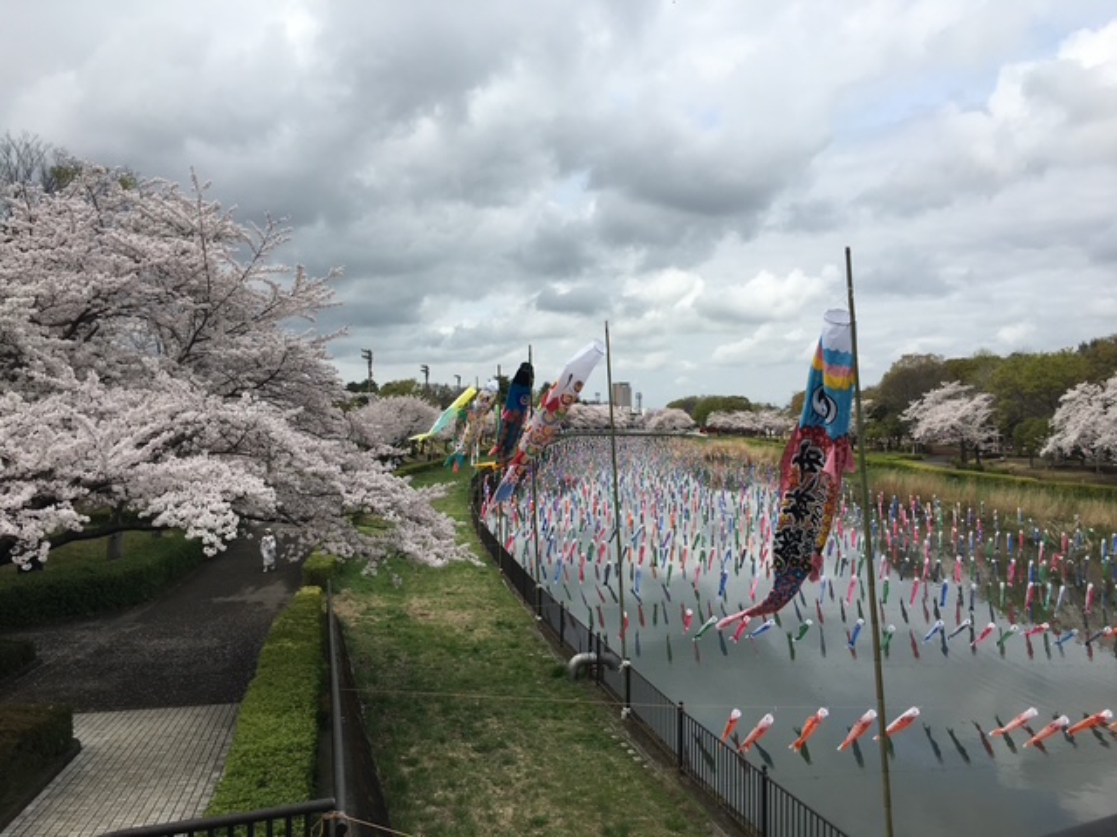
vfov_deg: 48.2
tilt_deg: +0.5
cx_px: 558
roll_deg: -0.5
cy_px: 418
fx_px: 936
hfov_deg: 61.7
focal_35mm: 29
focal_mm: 4.15
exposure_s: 1/2079
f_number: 2.2
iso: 25
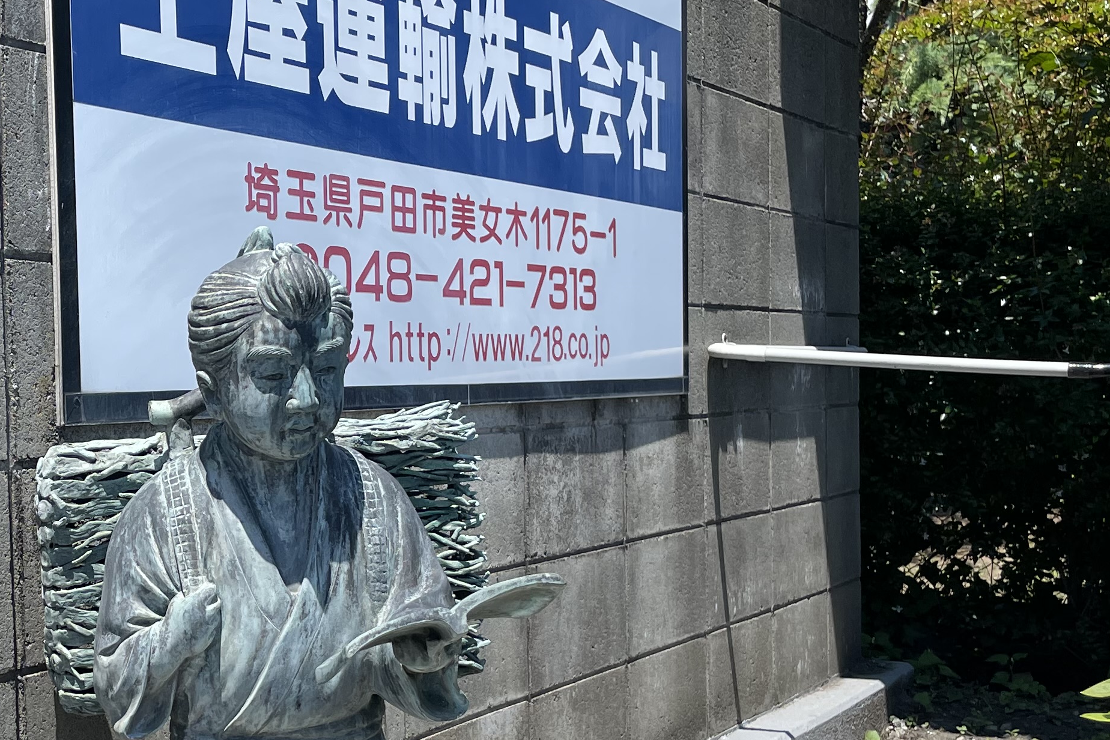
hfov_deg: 32.5
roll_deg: +2.3
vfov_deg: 22.9
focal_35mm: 59
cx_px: 141
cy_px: 508
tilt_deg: -3.0
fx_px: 1819
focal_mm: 4.2
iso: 32
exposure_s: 1/2506
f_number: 1.6
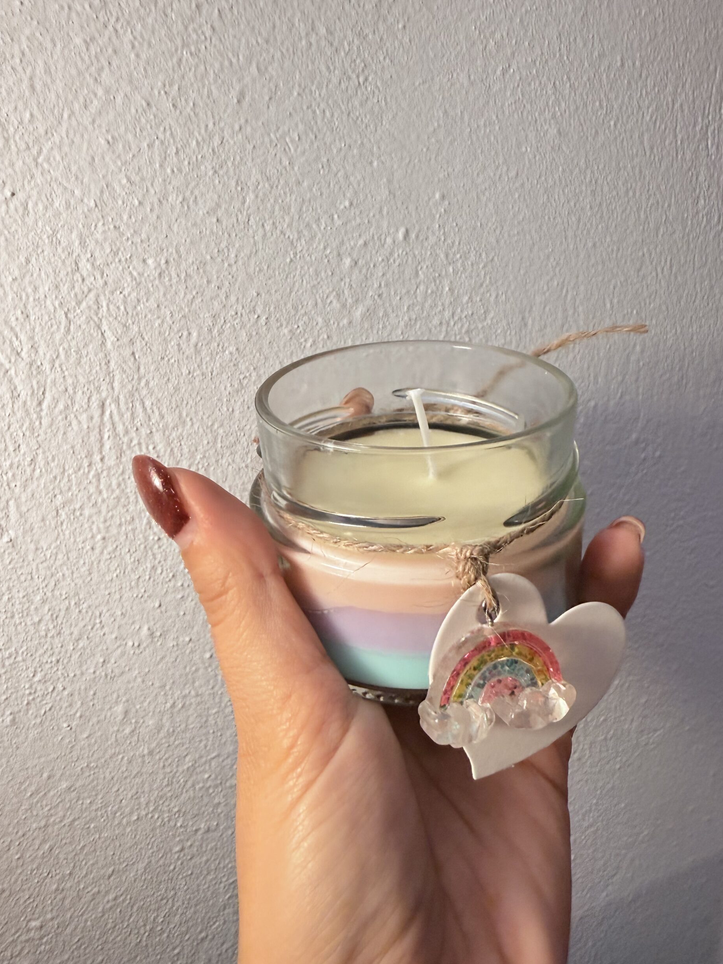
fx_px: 696
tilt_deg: -11.7
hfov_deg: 54.9
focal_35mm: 25
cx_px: 362
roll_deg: -1.7
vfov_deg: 69.4
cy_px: 495
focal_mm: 2.22
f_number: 2.2
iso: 160
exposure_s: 1/100
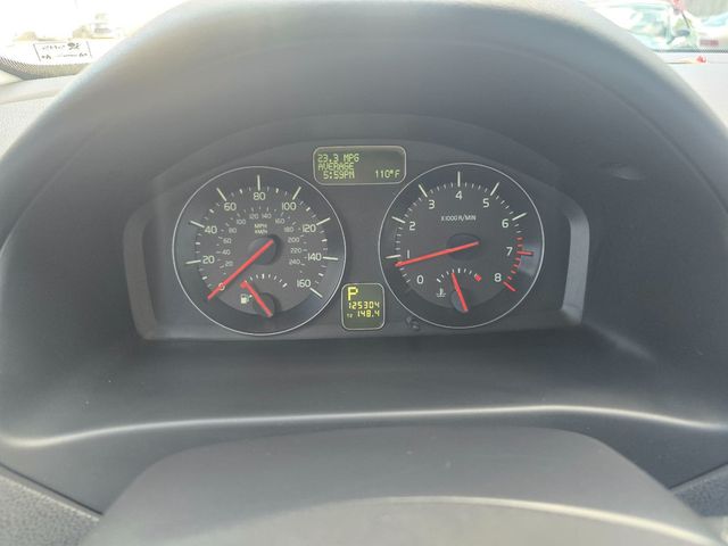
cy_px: 273
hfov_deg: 73.9
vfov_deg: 58.9
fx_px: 484
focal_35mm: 23
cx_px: 364
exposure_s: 1/120
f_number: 1.7
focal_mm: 6.3
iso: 320
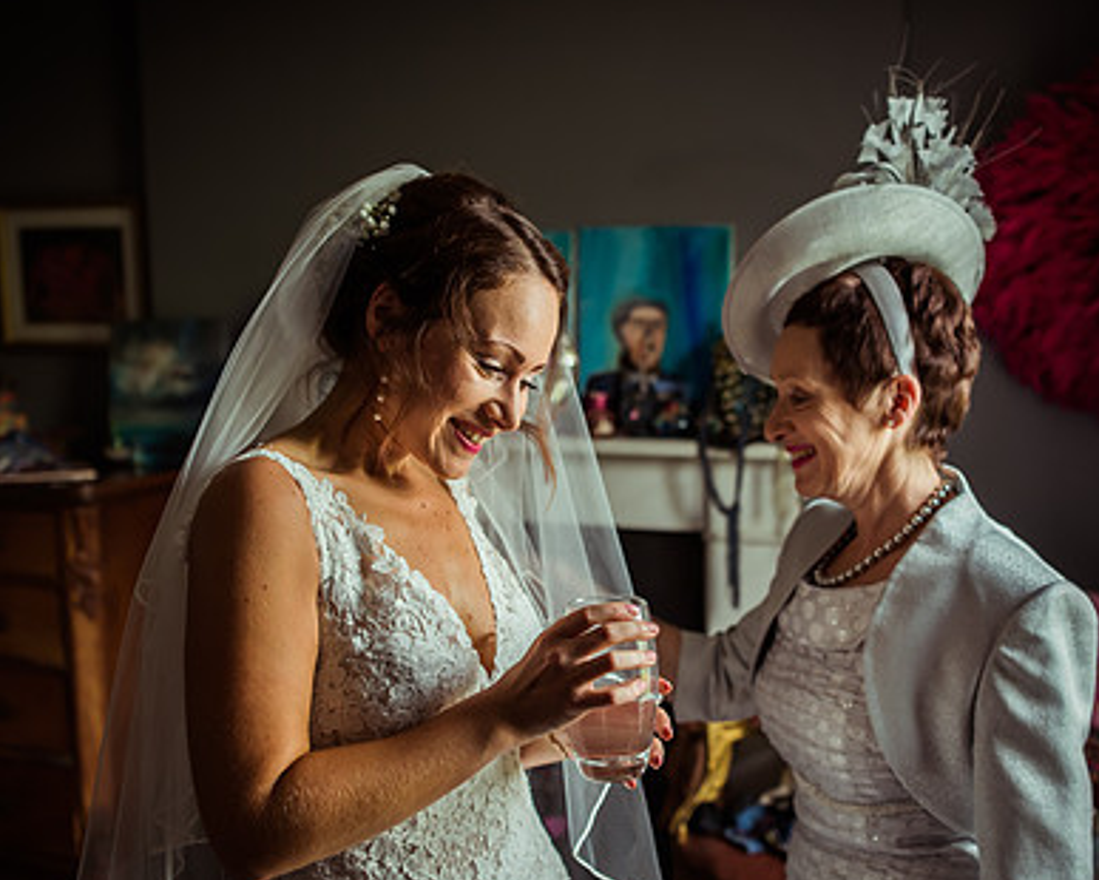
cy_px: 493
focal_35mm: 45
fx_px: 1464
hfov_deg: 41.1
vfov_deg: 33.4
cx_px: 571
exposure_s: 1/125
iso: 450
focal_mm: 32
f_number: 3.2
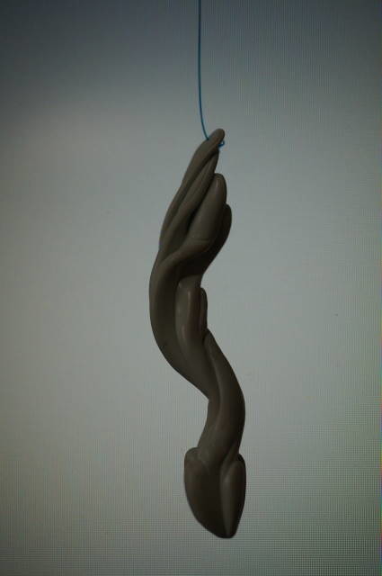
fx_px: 718
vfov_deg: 43.7
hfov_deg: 29.8
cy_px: 288
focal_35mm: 45
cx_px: 191
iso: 200
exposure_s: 1/160
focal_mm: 30
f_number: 4
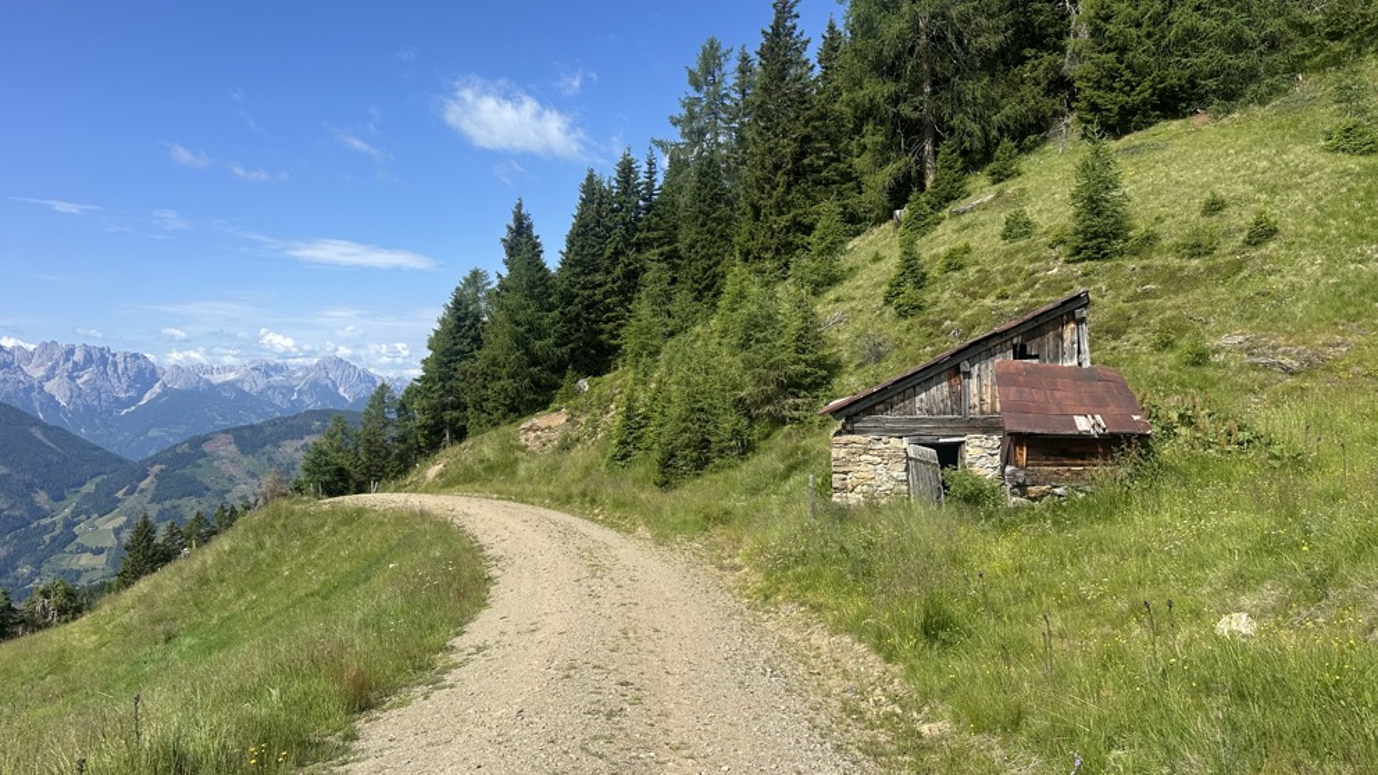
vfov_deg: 42.9
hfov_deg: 69.8
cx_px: 708
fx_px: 987
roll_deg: +0.0
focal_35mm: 27
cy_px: 365
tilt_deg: +2.8
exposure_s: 1/3861
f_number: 1.78
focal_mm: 6.86
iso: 80
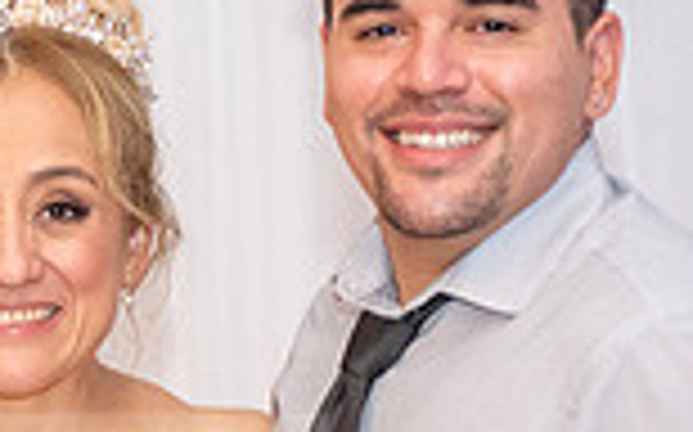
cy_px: 520
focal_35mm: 269
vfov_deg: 4.9
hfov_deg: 7.8
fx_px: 5077
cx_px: -54
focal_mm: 70
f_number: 2.8
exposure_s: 1/160
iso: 1000
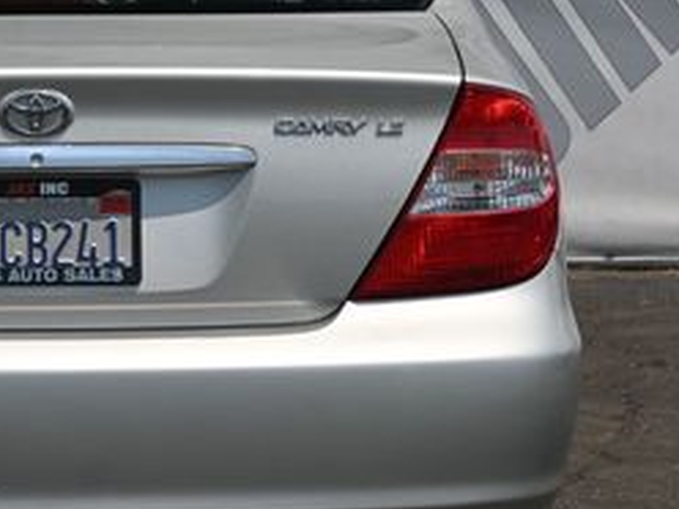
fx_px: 3354
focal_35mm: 171
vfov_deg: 8.7
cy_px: 183
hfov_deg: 11.5
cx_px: 30
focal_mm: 46
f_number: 7.1
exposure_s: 1/400
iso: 100
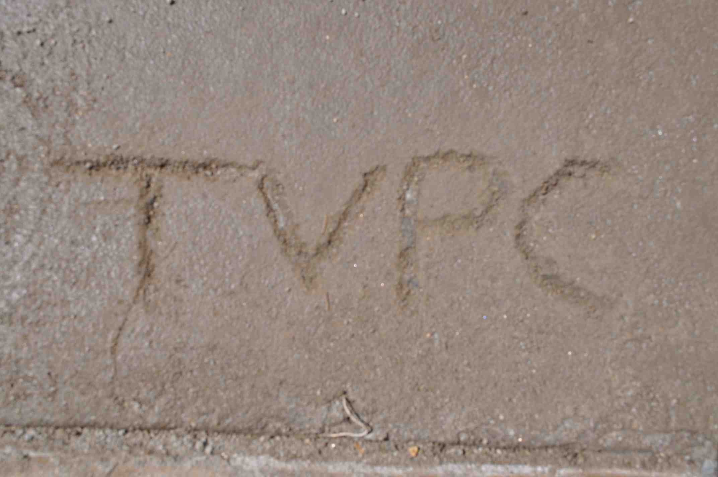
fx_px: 777
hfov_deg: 49.6
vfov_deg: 34.1
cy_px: 238
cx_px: 359
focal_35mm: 39
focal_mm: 26
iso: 200
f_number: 14
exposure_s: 1/200
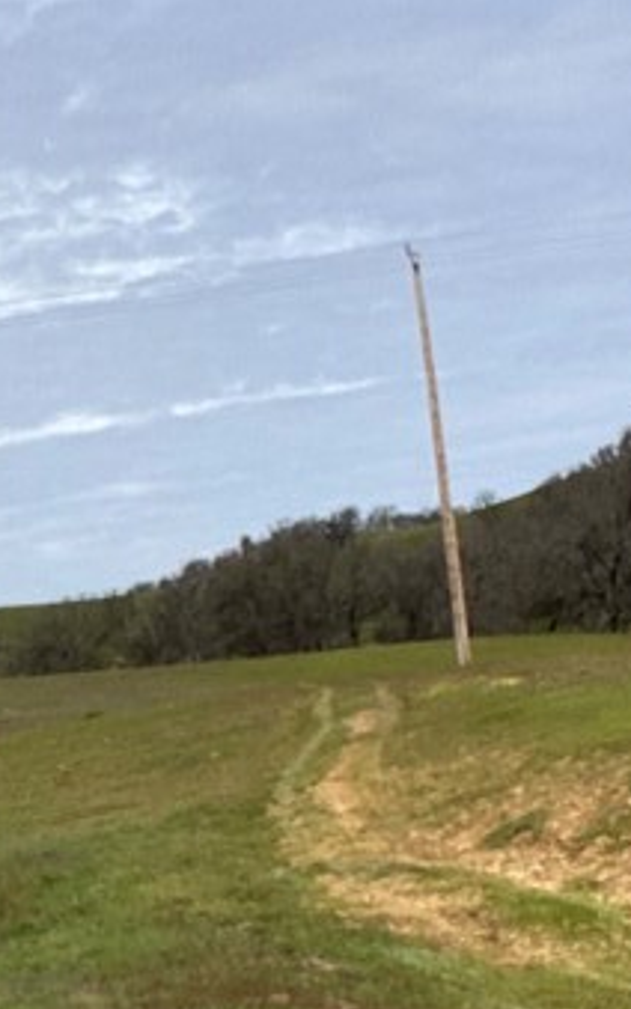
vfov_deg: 21.6
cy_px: 613
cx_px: -277
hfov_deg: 13.0
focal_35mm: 96
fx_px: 2640
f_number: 2.2
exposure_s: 1/1795
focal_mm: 2.71
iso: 25
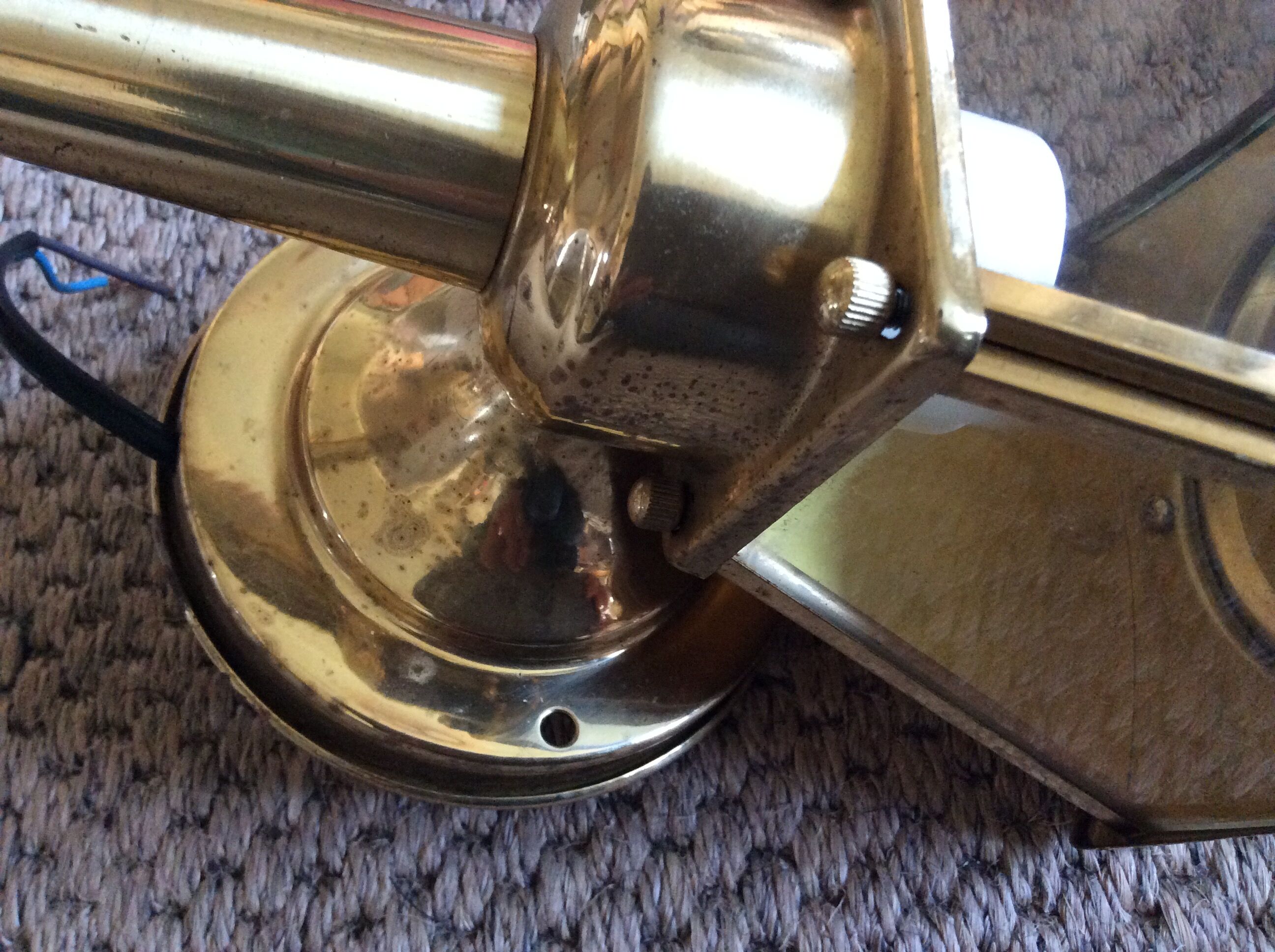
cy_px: 476
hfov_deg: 56.9
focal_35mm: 32
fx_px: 1177
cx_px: 638
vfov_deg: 44.1
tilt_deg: -63.3
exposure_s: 1/20
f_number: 2.4
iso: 320
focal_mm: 3.3
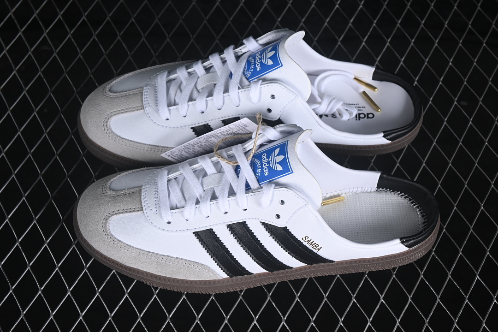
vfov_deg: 18.2
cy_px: 166
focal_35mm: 75
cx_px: 249
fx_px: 1037
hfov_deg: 27.0
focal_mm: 50
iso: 160
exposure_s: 1/80
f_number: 7.1
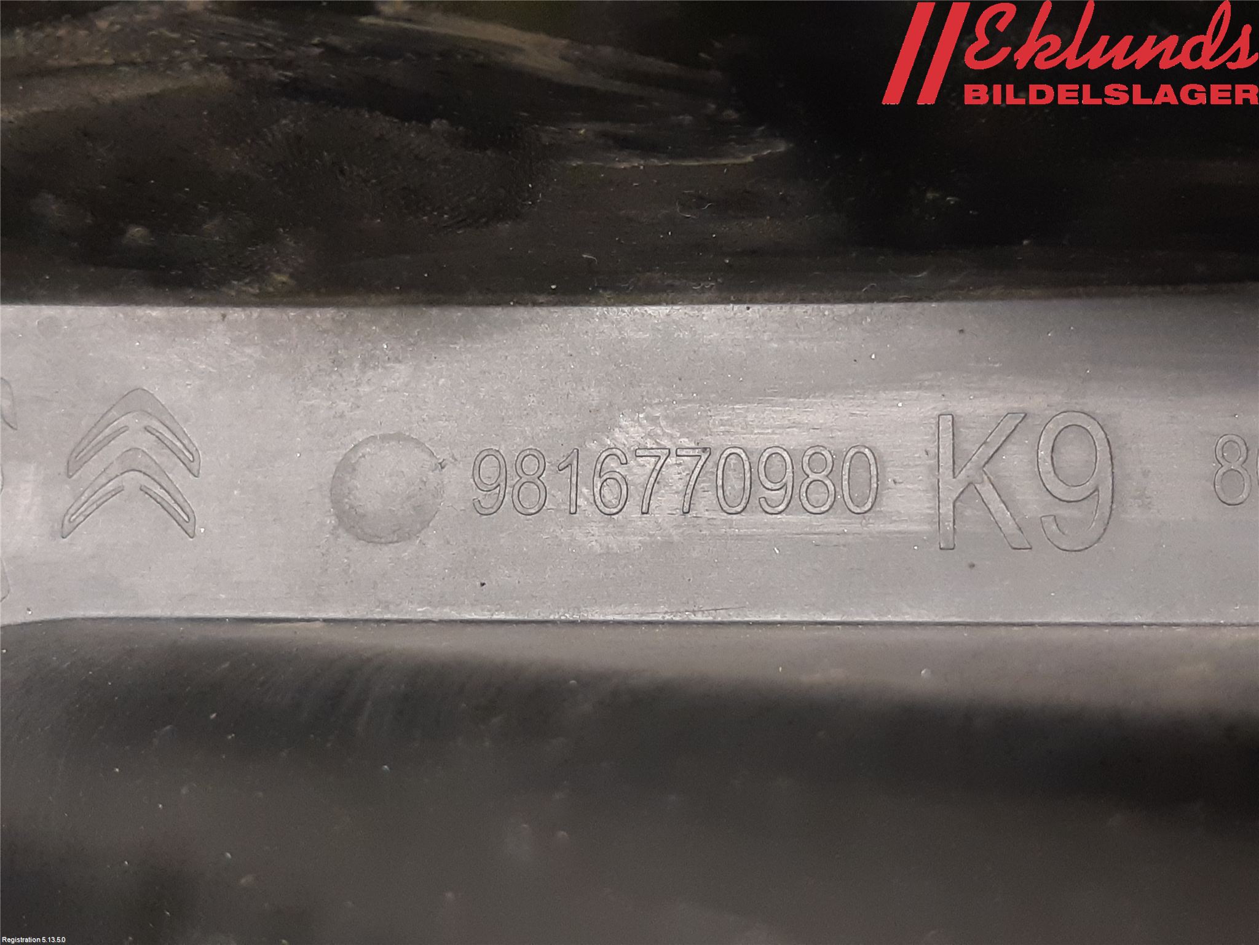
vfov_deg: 53.1
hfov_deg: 67.3
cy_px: 472
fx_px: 946
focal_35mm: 26
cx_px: 630
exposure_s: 1/40
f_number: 1.7
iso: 250
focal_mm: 3.93
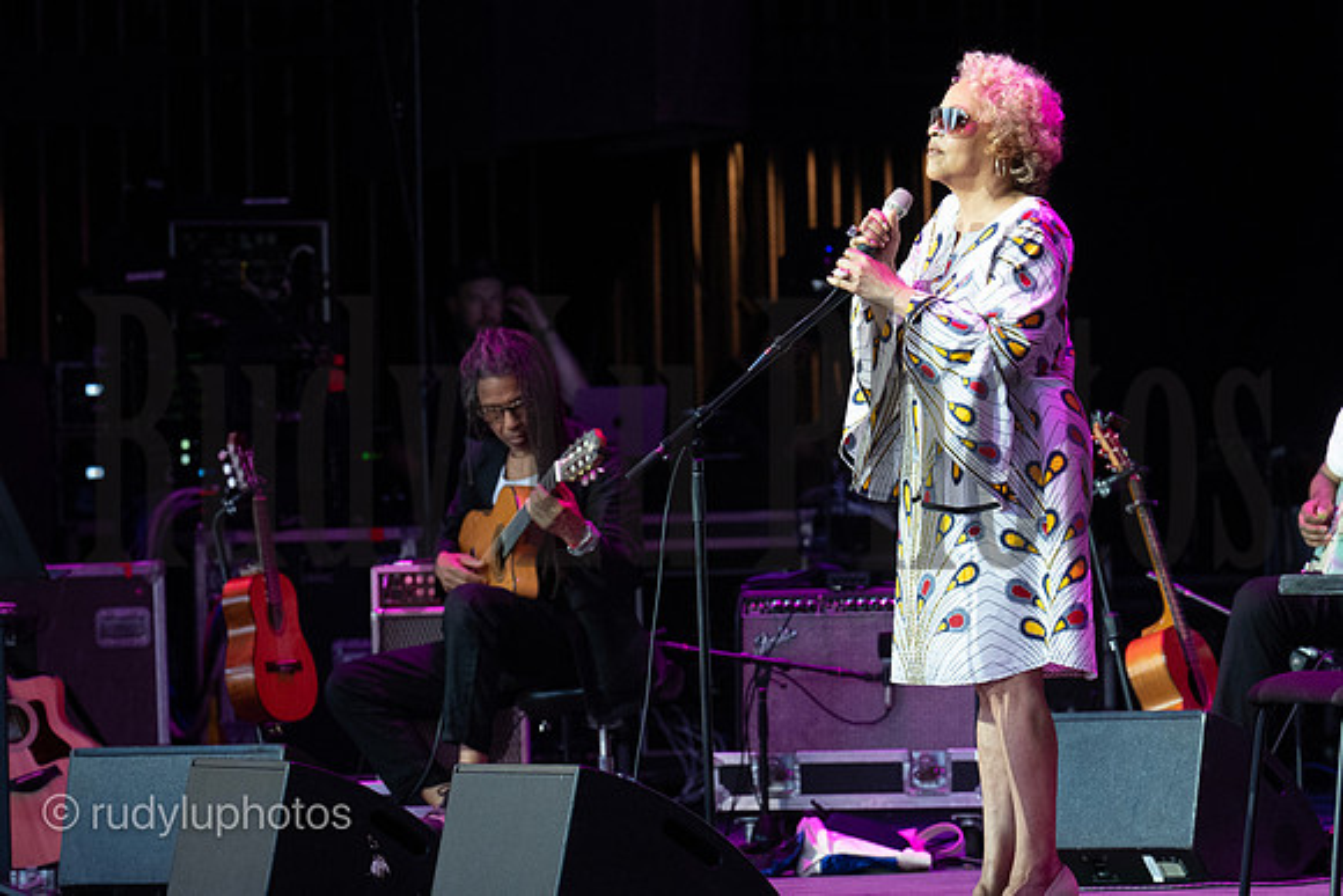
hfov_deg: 8.1
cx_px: 672
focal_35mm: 255
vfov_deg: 5.4
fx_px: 9515
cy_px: 448
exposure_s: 1/200
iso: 3200
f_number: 5.6
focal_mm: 170
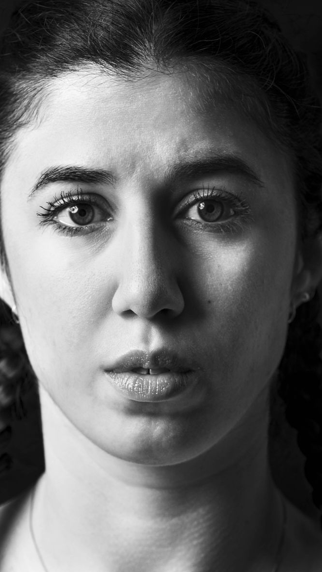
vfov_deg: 23.7
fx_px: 1366
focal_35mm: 90
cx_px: 139
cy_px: 287
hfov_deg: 13.4
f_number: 5
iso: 100
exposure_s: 1/80
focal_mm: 85
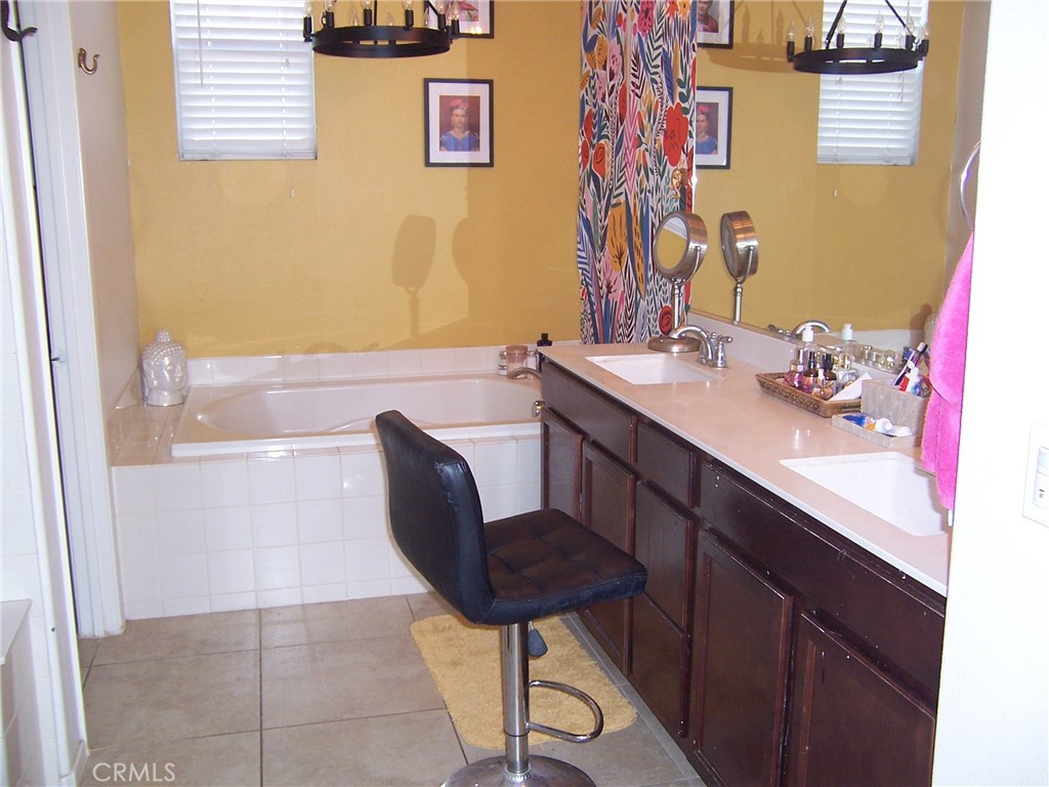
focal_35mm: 33
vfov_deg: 42.9
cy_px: 394
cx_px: 524
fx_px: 1000
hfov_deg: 55.4
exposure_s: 1/60
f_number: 2.8
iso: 140
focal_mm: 5.5
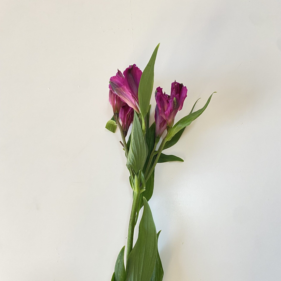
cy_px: 182
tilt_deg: -79.4
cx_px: 141
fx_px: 285
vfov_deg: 51.8
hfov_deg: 52.5
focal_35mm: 31
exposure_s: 1/73
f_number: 1.8
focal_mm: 4.25
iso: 125
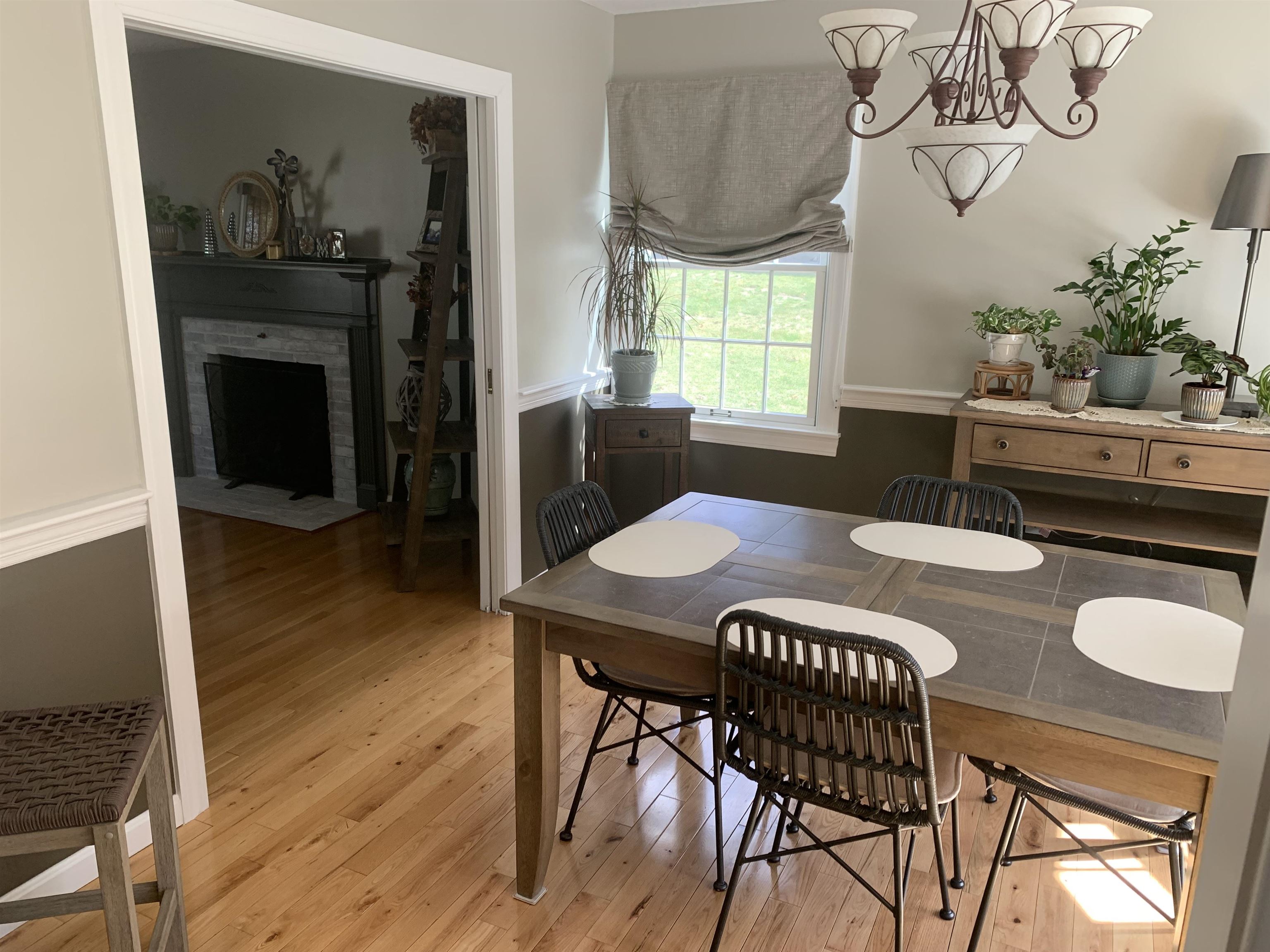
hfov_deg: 67.3
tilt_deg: -15.6
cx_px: 635
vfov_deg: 53.1
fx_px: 954
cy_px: 476
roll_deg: -0.6
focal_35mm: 26
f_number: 1.8
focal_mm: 4.25
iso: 80
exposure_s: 1/121
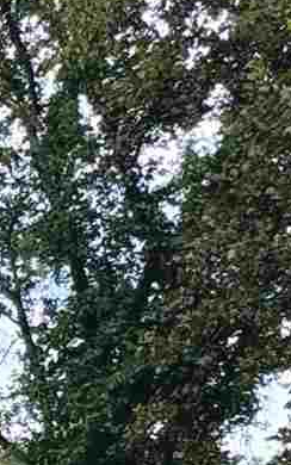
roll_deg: -1.6
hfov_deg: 8.9
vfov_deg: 16.8
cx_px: -619
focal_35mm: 117
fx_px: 1484
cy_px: 613
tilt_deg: -1.3
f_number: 2.2
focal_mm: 2.22
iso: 40
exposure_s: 1/337
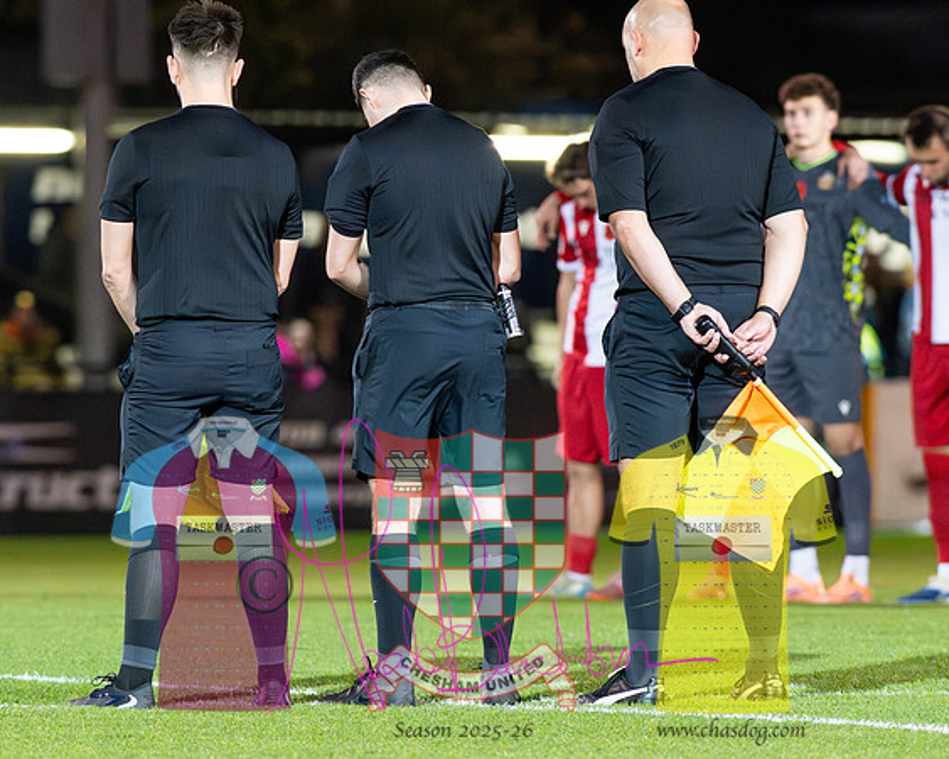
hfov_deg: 3.8
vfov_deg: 3.1
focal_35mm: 507
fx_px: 14245
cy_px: 380
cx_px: 400
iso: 8000
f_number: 4
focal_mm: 300
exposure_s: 1/400
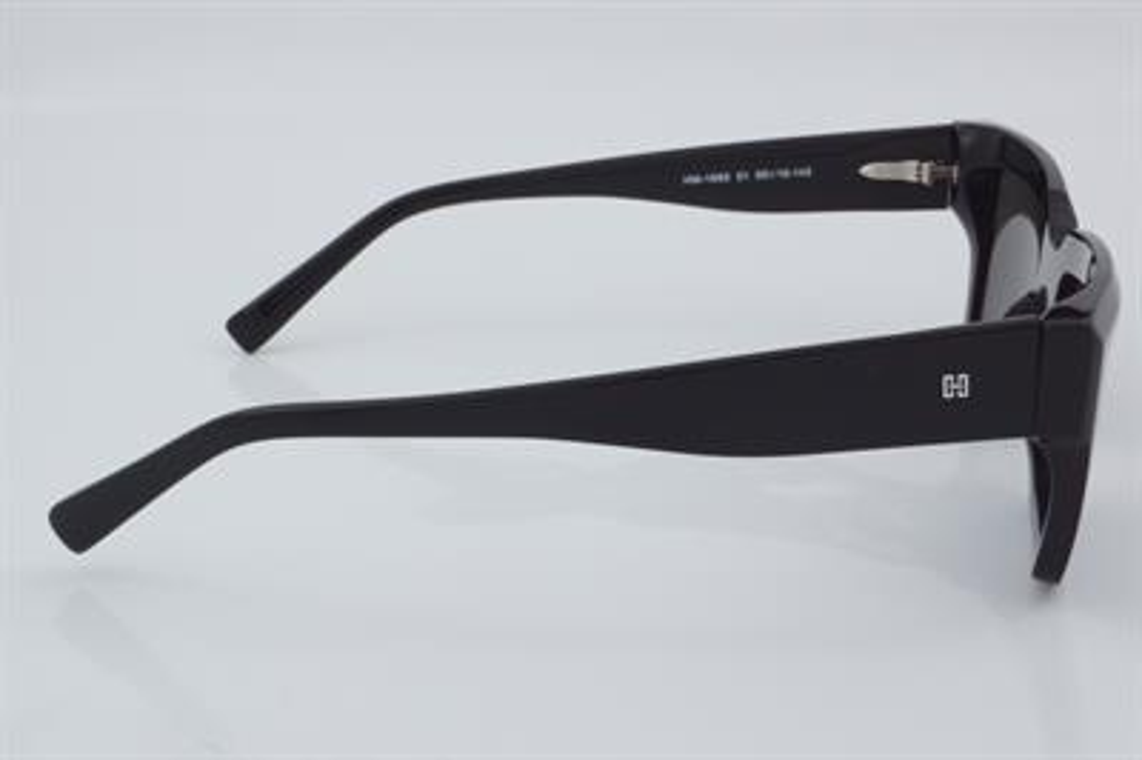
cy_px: 380
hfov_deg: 27.0
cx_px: 571
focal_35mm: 75
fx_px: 2377
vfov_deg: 18.2
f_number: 32
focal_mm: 50
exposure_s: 1/4
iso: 100
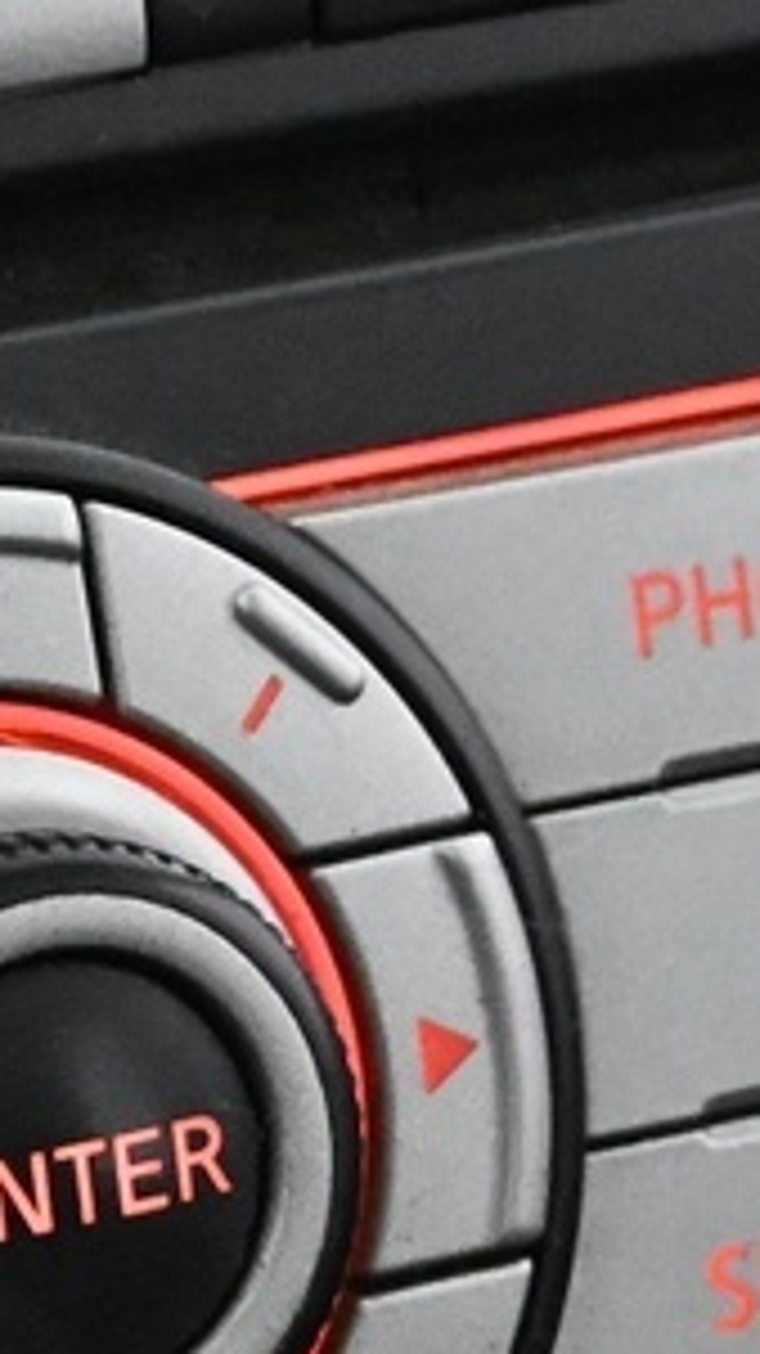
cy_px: 913
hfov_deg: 4.5
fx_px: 9558
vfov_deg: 8.1
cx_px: -288
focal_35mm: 266
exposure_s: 1/60
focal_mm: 31.5
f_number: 5
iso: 6400
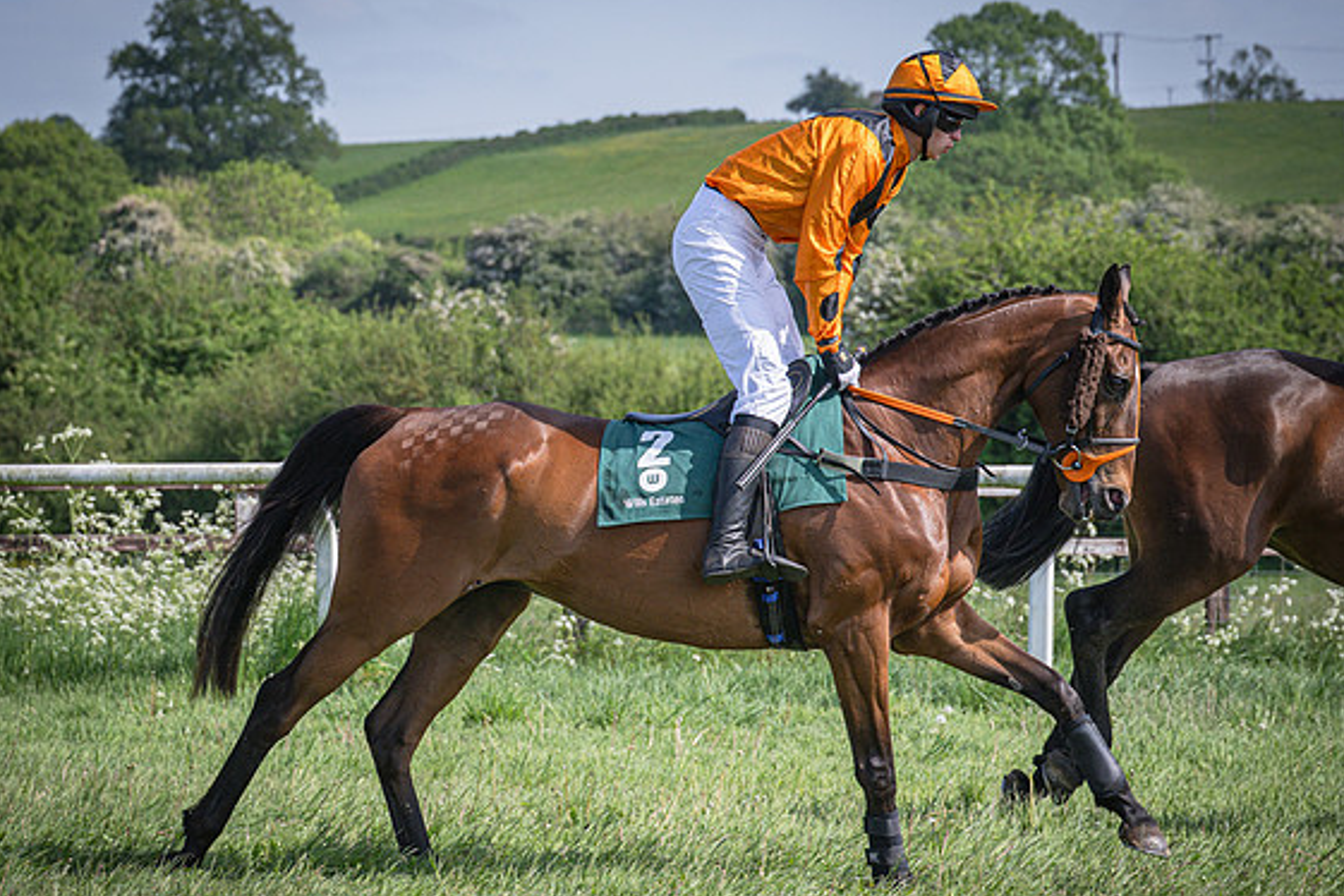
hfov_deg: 13.8
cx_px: 514
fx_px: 5562
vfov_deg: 9.2
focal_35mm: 149
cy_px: 434
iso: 200
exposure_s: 1/1600
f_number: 4
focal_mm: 70
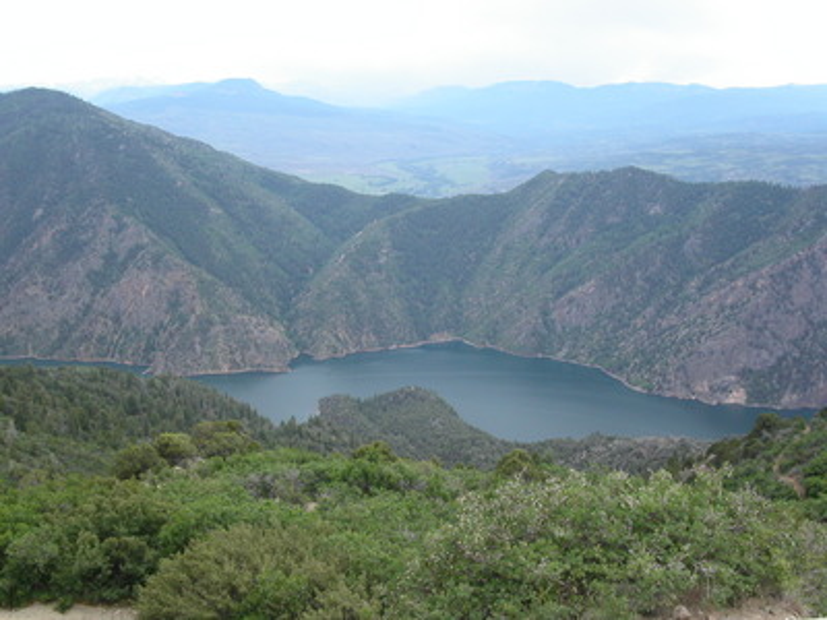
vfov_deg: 37.7
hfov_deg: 49.0
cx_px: 414
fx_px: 908
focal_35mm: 38
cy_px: 310
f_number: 8
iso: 100
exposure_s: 1/90
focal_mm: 7.8
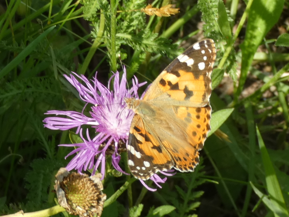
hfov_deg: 11.2
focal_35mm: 177
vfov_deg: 8.4
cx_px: 144
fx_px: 1478
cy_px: 108
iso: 80
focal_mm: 31.7
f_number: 5.5
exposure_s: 1/100
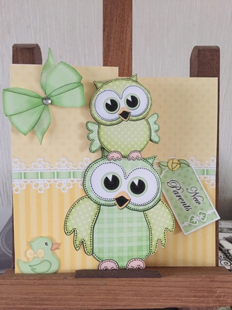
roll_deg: -0.4
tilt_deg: -14.0
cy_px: 155
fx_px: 259
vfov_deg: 61.7
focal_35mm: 29
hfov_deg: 48.2
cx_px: 116
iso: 320
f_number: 2.2
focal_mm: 4.15
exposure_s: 1/17
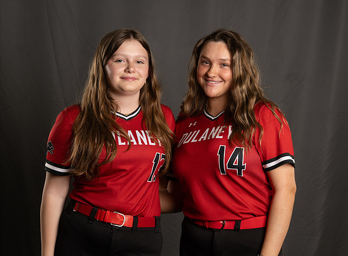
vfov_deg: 12.8
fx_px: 1146
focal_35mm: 115
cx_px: 169
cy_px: 123
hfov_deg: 17.3
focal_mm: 86
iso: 200
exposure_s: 1/160
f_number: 5.6
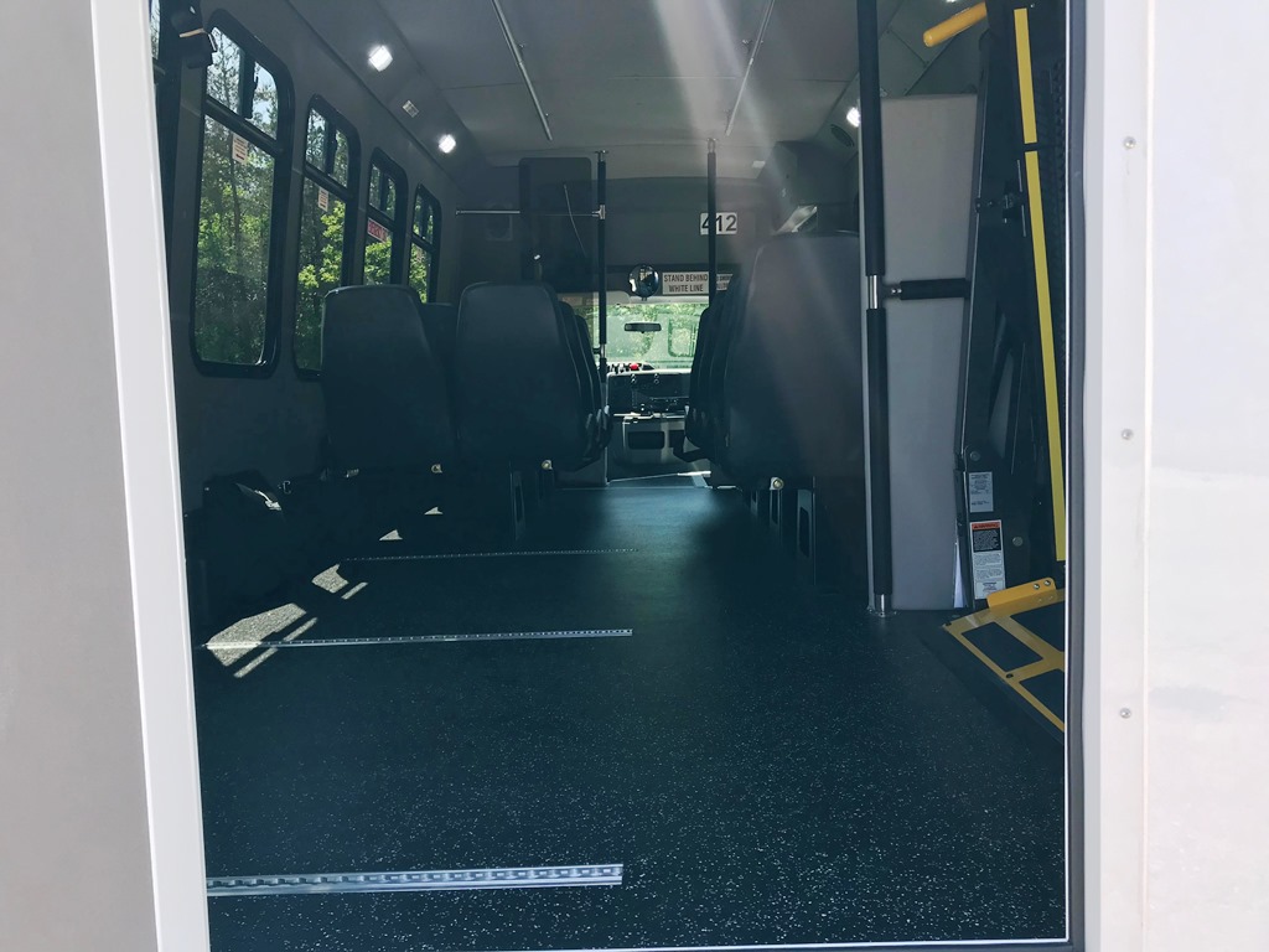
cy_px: 476
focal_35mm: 28
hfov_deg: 63.4
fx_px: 1026
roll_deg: -0.4
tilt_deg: -5.7
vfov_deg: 49.7
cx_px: 634
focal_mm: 3.99
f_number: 1.8
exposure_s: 1/258
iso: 20
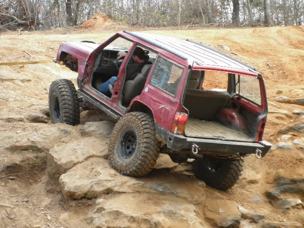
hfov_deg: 18.4
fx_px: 940
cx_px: 152
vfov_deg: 13.8
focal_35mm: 107
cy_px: 114
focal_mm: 19.2
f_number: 6.1
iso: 200
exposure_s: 1/100
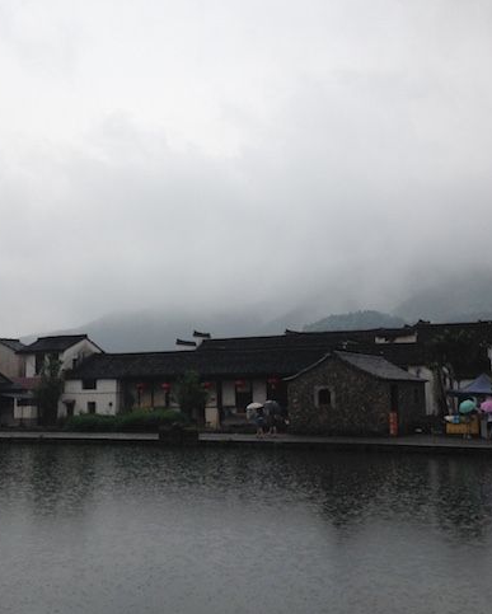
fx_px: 873
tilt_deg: +9.8
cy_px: 299
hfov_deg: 31.5
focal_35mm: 48
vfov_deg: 38.8
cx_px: 235
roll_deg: -0.1
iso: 50
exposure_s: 1/226
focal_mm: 4.12
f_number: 2.4
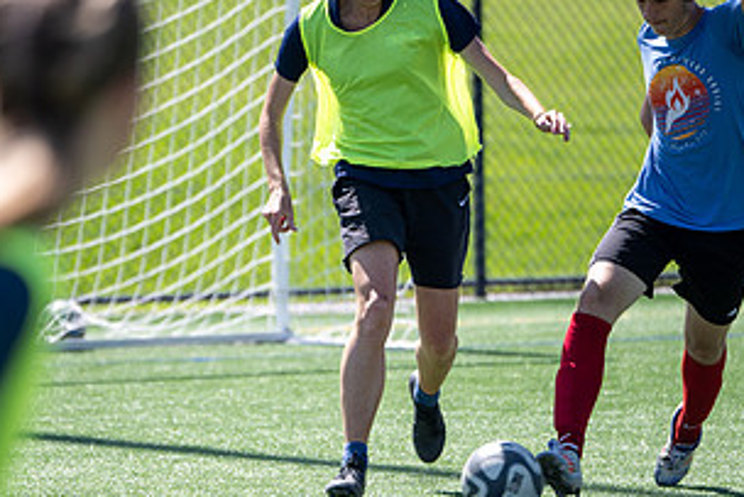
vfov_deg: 3.8
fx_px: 7526
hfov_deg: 5.7
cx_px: 318
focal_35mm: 364
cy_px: 272
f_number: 2.8
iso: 64
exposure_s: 1/800
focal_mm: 180
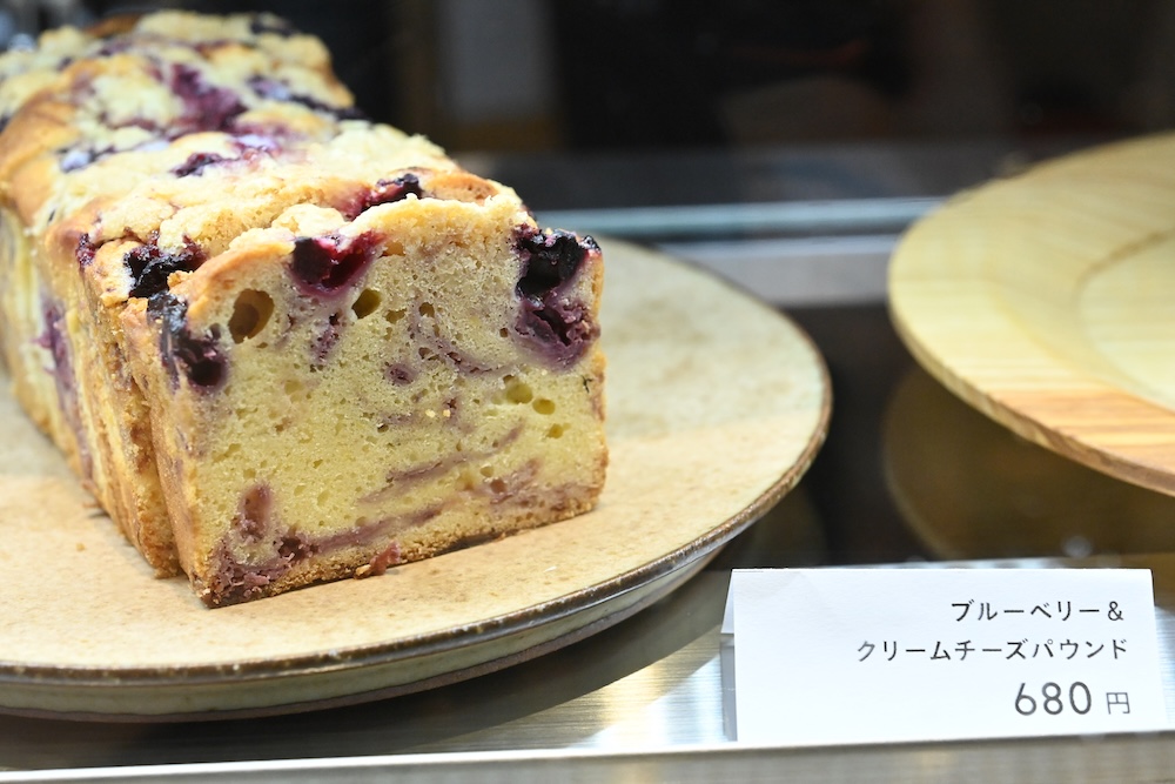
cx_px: 588
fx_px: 1958
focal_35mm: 60
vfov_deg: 22.6
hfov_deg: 33.4
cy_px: 392
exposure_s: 1/640
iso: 6400
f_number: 8
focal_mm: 60
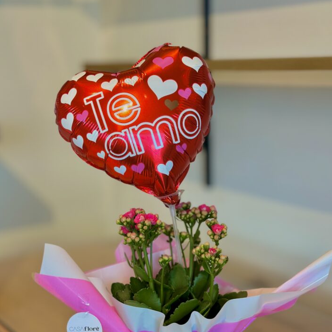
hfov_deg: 27.7
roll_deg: +0.5
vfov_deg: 27.5
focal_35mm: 62
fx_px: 673
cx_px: 166
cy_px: 232
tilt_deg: -16.0
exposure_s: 1/60
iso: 80
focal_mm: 6.86
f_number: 1.78
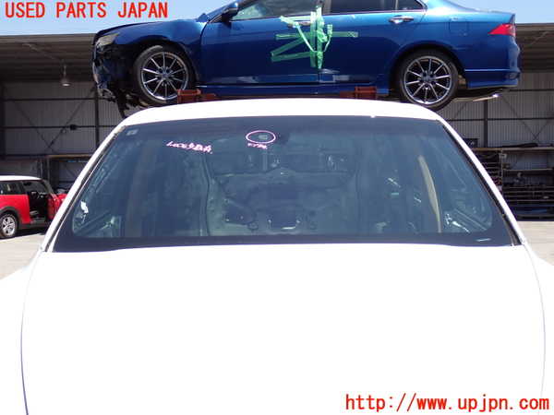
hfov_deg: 40.4
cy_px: 208
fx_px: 752
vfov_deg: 30.9
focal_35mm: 47
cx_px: 277
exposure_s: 1/500
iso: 100
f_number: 4.5
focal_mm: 8.4
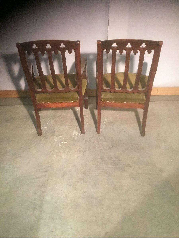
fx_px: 214
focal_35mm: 31
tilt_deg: -34.5
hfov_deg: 45.4
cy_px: 119
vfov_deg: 58.4
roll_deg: +0.5
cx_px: 90
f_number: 2.4
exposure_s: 1/25
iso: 200
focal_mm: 3.3
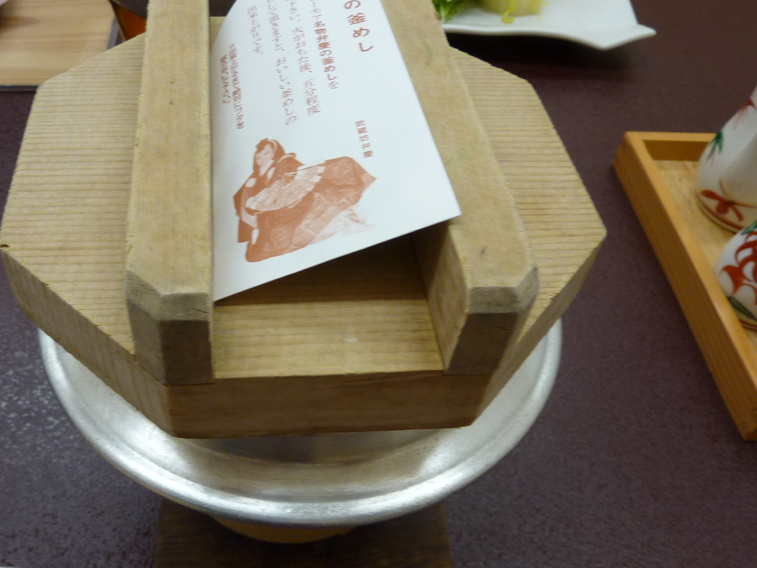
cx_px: 290
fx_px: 722
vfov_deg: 42.9
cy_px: 304
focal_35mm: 33
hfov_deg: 54.8
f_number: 3.3
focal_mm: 4.1
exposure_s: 1/30
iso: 160
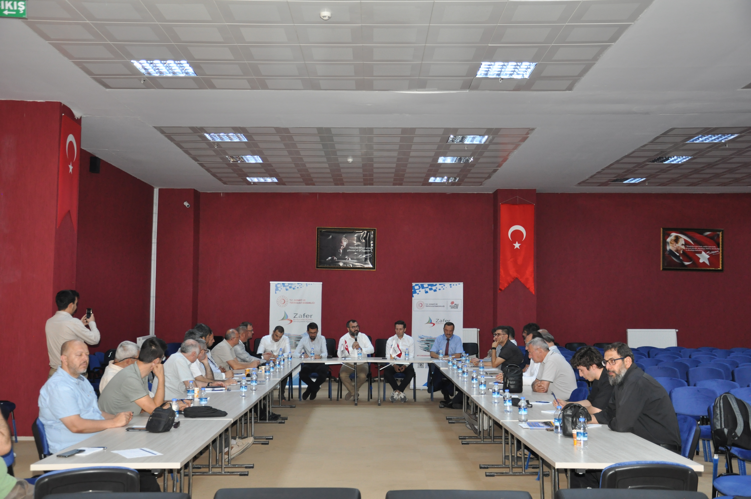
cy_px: 250
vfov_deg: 31.8
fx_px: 875
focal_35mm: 42
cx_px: 376
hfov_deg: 46.4
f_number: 4
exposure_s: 1/60
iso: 800
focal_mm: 28
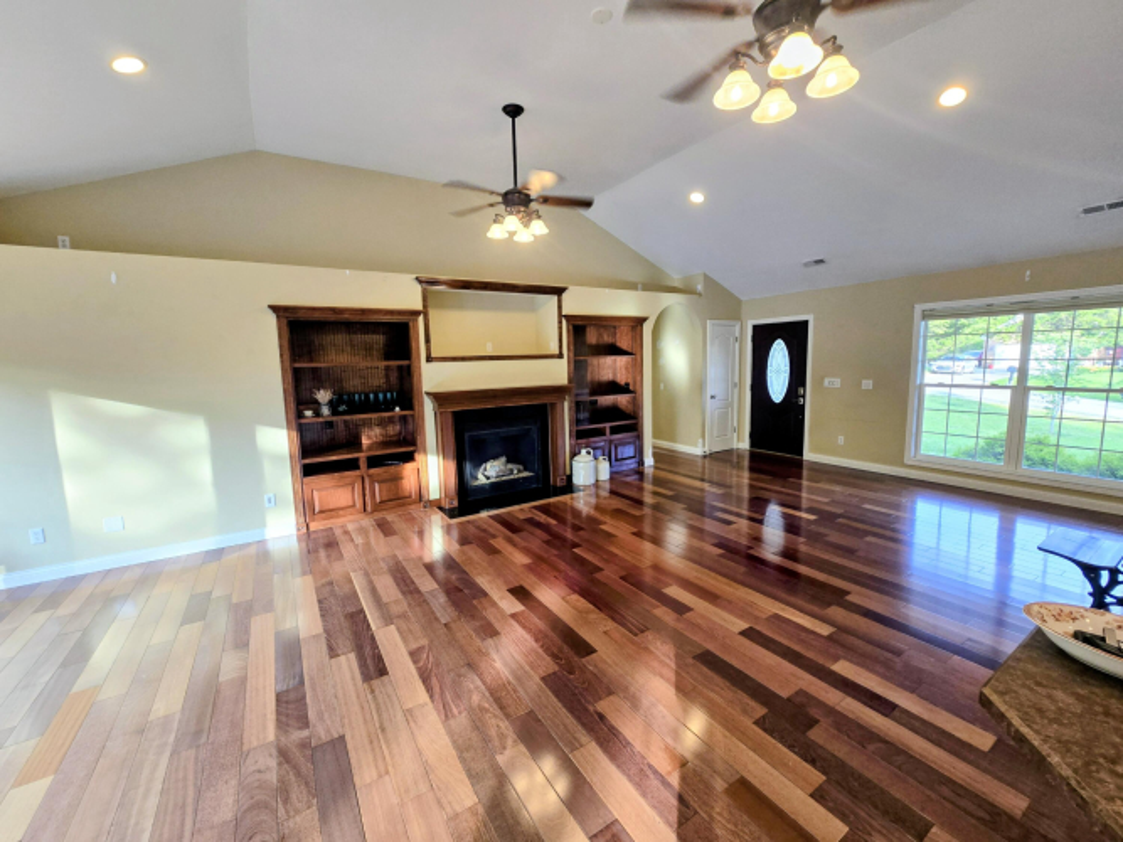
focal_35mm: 13
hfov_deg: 106.2
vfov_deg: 89.9
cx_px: 562
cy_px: 421
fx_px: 422
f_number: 2.2
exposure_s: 1/60
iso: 80
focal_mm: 2.2
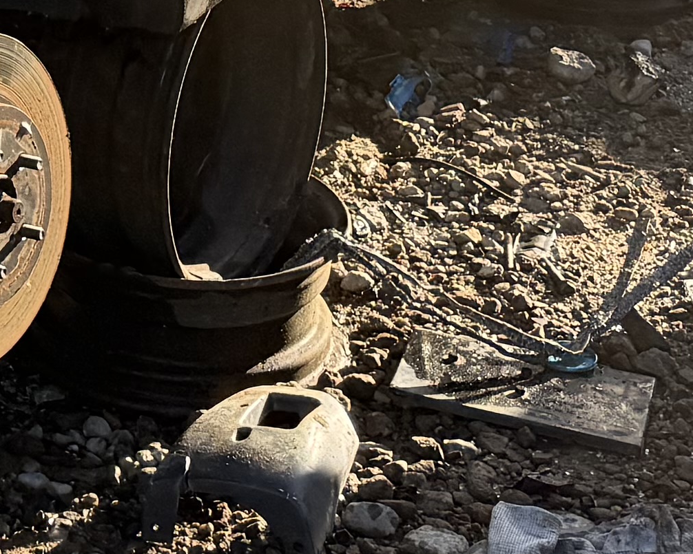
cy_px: -407
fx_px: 2728
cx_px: -404
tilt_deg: -8.6
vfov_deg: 10.9
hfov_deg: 13.5
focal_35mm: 133
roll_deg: +0.1
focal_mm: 6.76
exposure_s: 1/1437
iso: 80
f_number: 1.78
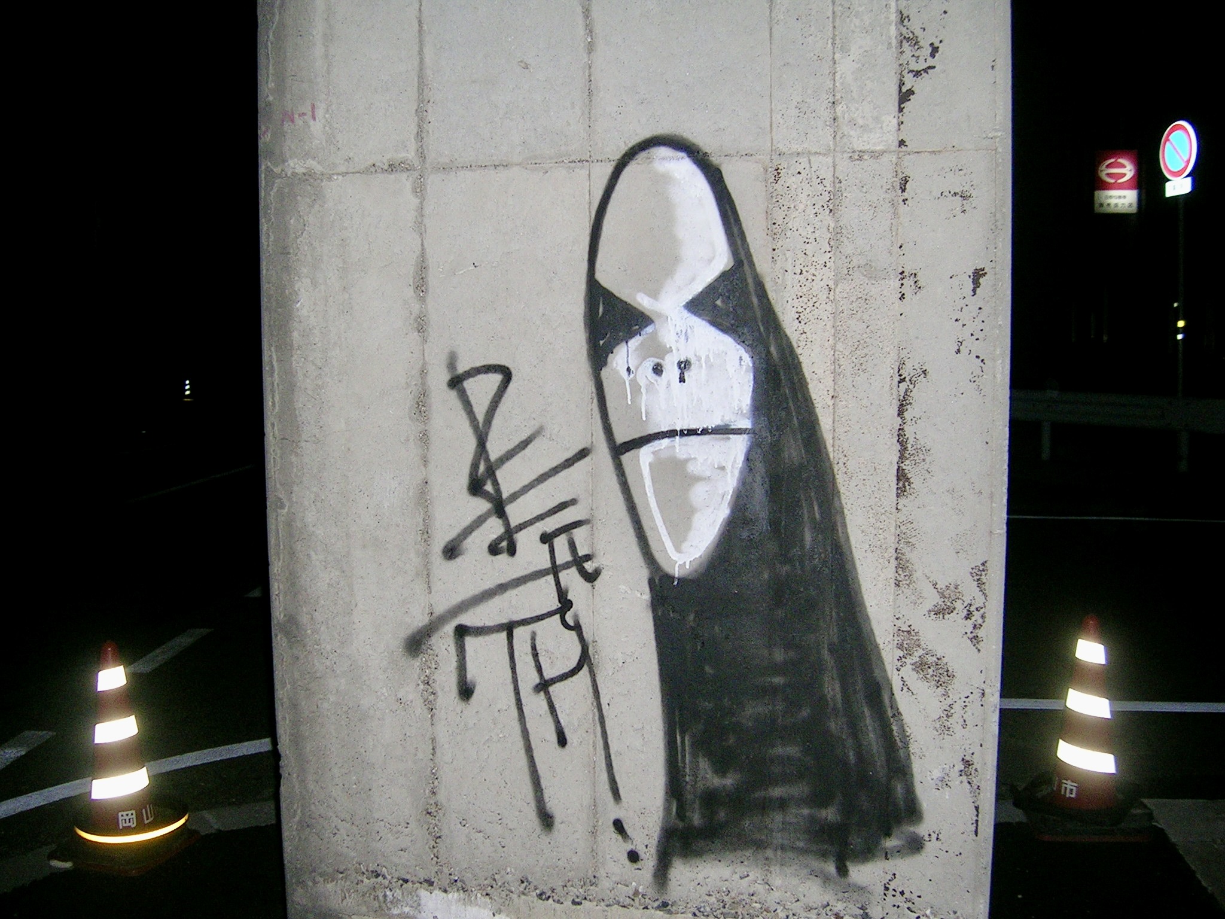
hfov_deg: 52.6
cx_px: 612
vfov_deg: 40.7
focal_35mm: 35
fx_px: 1239
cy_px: 460
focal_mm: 5.4
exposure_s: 1/60.1
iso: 131
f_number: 2.8
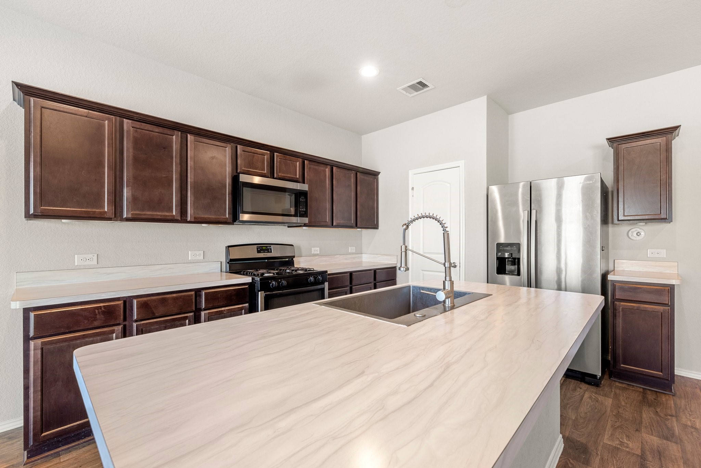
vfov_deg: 77.3
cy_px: 234
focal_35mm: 15
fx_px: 292
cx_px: 350
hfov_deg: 100.4
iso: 250
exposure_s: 1/1.67
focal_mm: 15
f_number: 9
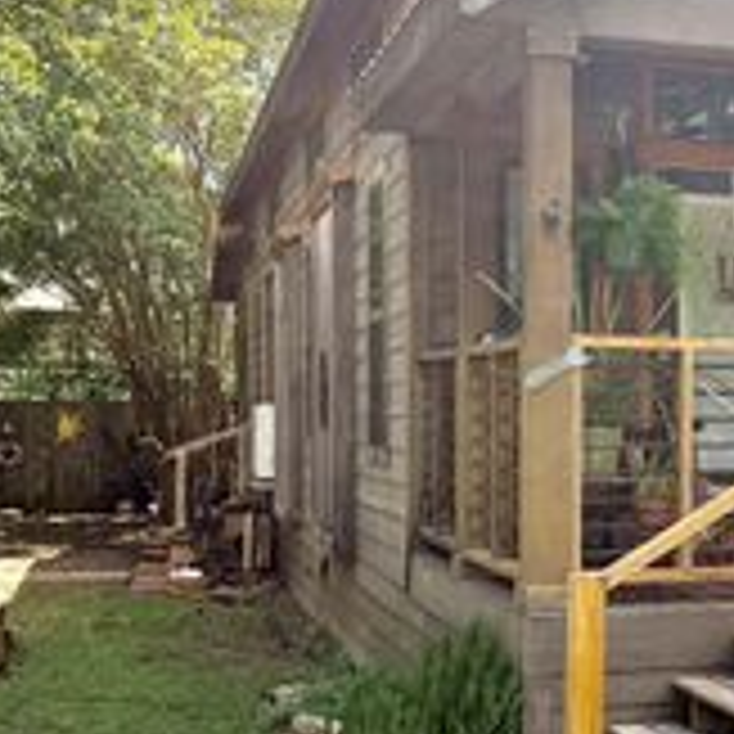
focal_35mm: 65
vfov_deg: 26.4
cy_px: 453
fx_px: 1559
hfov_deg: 25.5
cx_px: 680
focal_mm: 6.76
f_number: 1.78
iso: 100
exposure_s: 1/2299
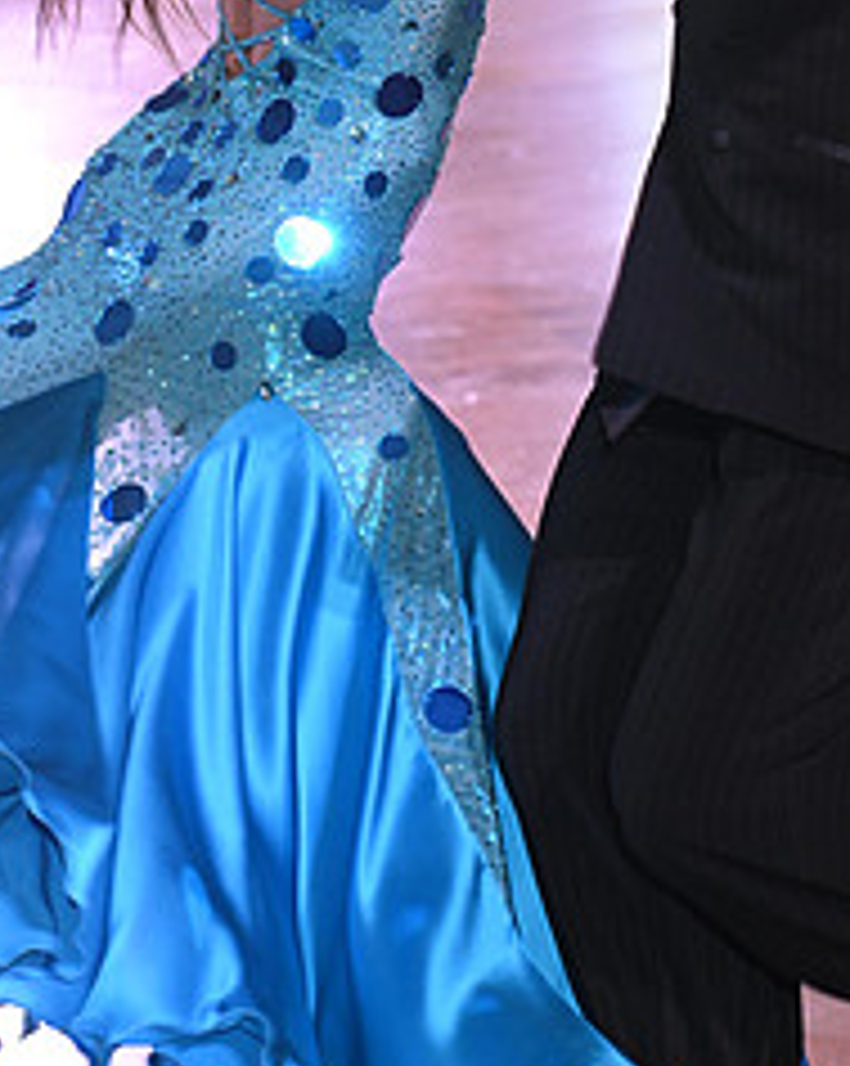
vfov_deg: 9.2
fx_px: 6522
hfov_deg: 7.5
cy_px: -193
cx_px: 447
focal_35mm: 207
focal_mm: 90
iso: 1600
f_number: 5.6
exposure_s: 1/200
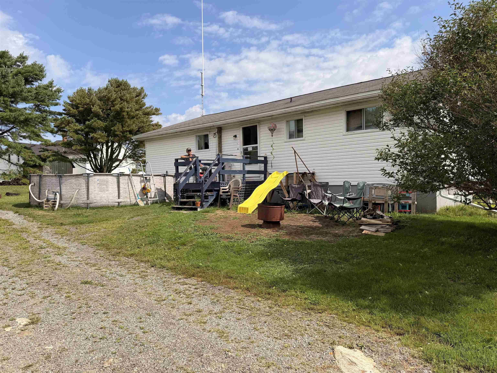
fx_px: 345
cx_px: 248
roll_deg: +1.0
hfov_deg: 71.6
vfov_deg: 56.8
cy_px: 186
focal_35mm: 24
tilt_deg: -1.8
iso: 80
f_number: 1.78
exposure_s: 1/5319
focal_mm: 6.76
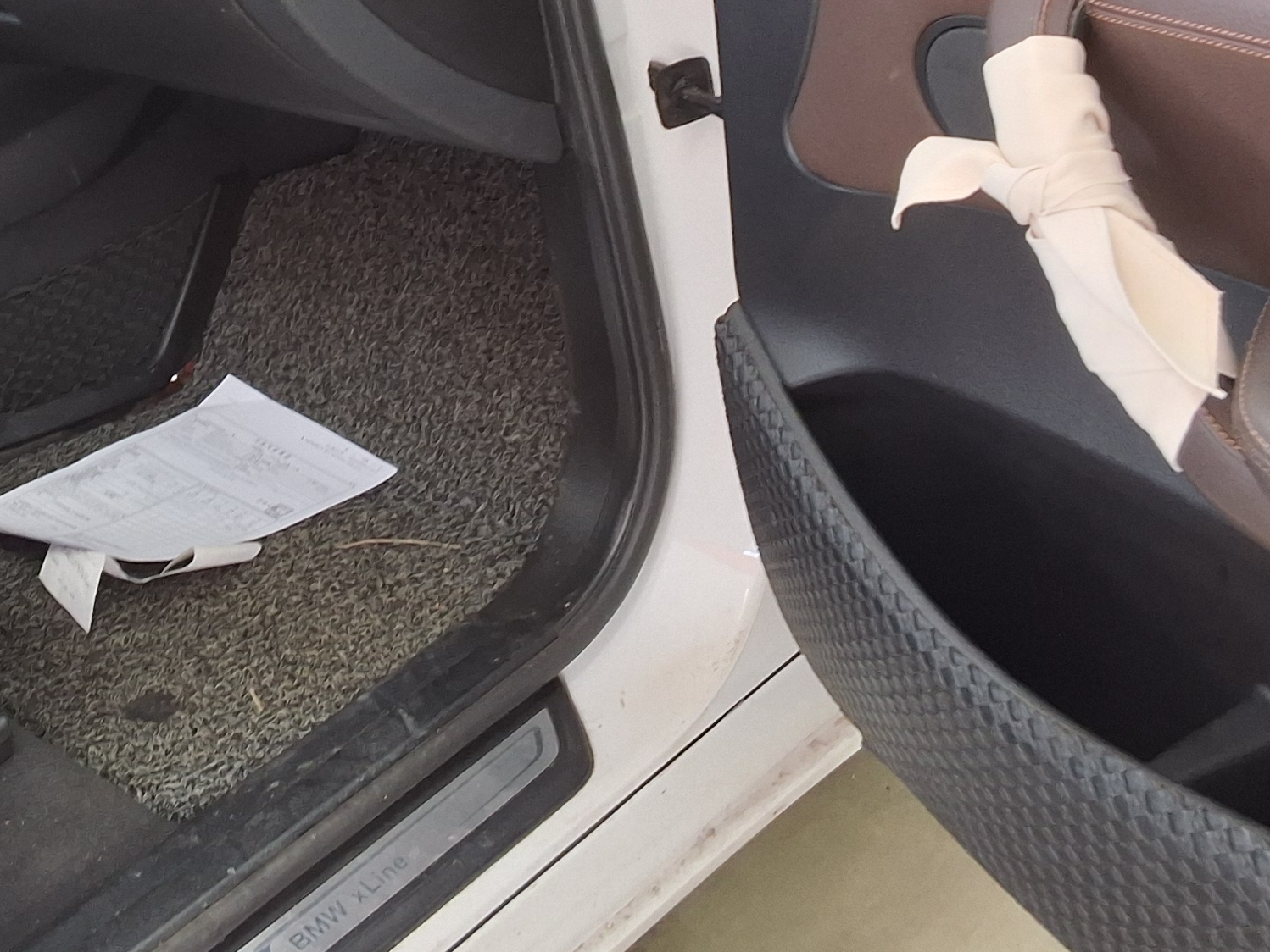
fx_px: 2238
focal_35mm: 61
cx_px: 302
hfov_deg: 31.1
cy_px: 96
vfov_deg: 23.4
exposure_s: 1/60
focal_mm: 2.91
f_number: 1.9
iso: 32
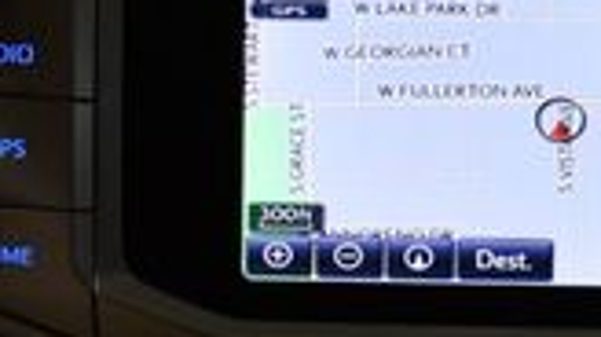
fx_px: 2341
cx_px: 553
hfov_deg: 14.5
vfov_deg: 8.2
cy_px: 103
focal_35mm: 147
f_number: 3.5
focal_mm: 18
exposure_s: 1/125
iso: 1400
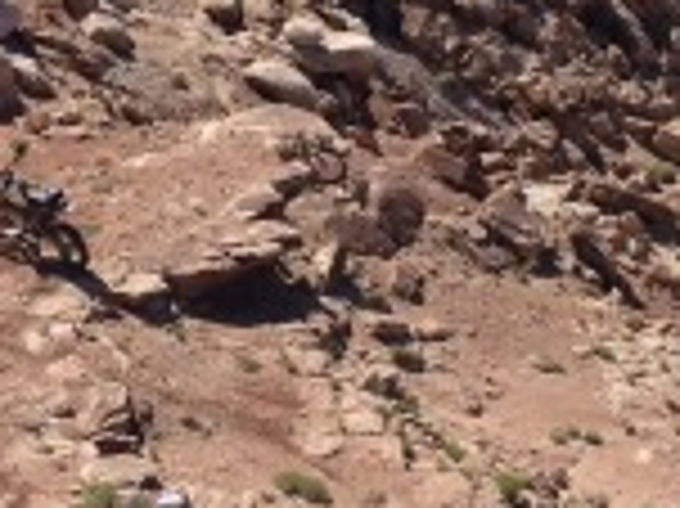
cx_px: 117
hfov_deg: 10.6
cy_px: 40
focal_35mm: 186
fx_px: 3651
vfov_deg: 7.9
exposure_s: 1/1972
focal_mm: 4.28
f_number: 2.4
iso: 50
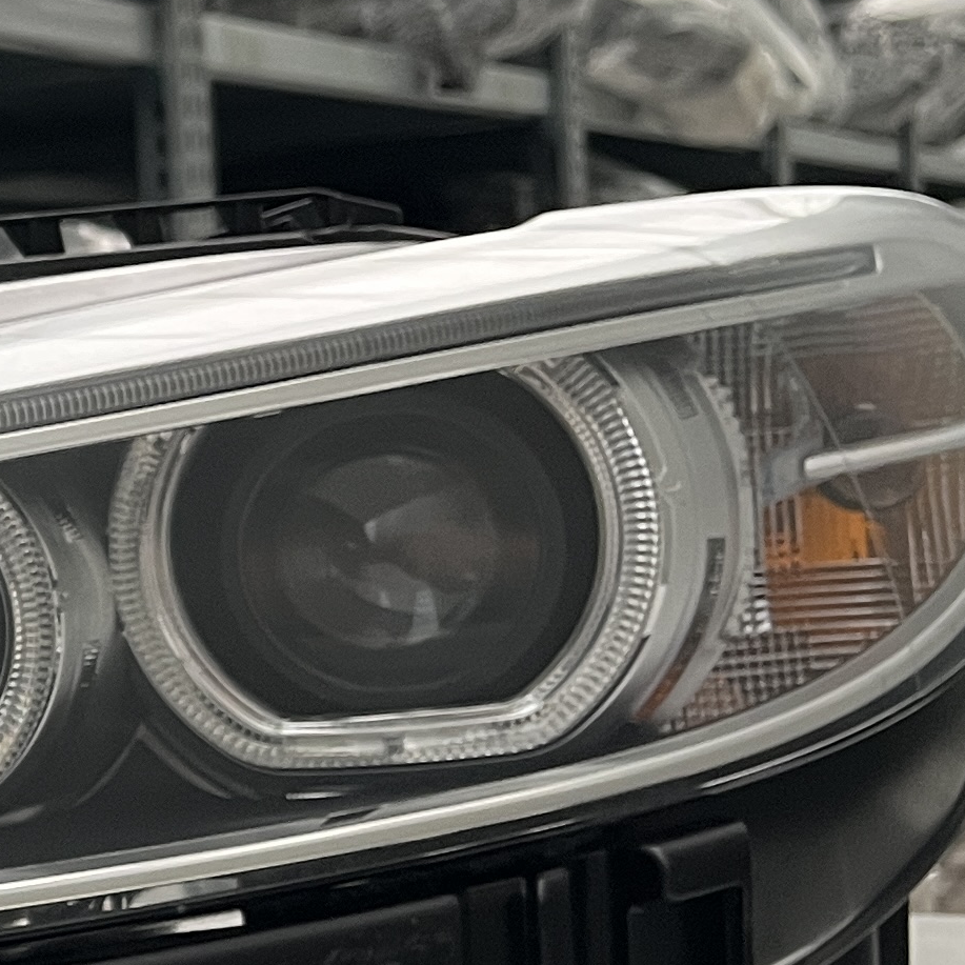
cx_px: -905
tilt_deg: -4.9
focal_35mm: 101
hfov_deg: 14.6
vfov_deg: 17.2
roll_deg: +4.7
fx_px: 3185
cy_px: 666
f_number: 1.6
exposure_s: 1/60
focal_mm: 5.1
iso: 250
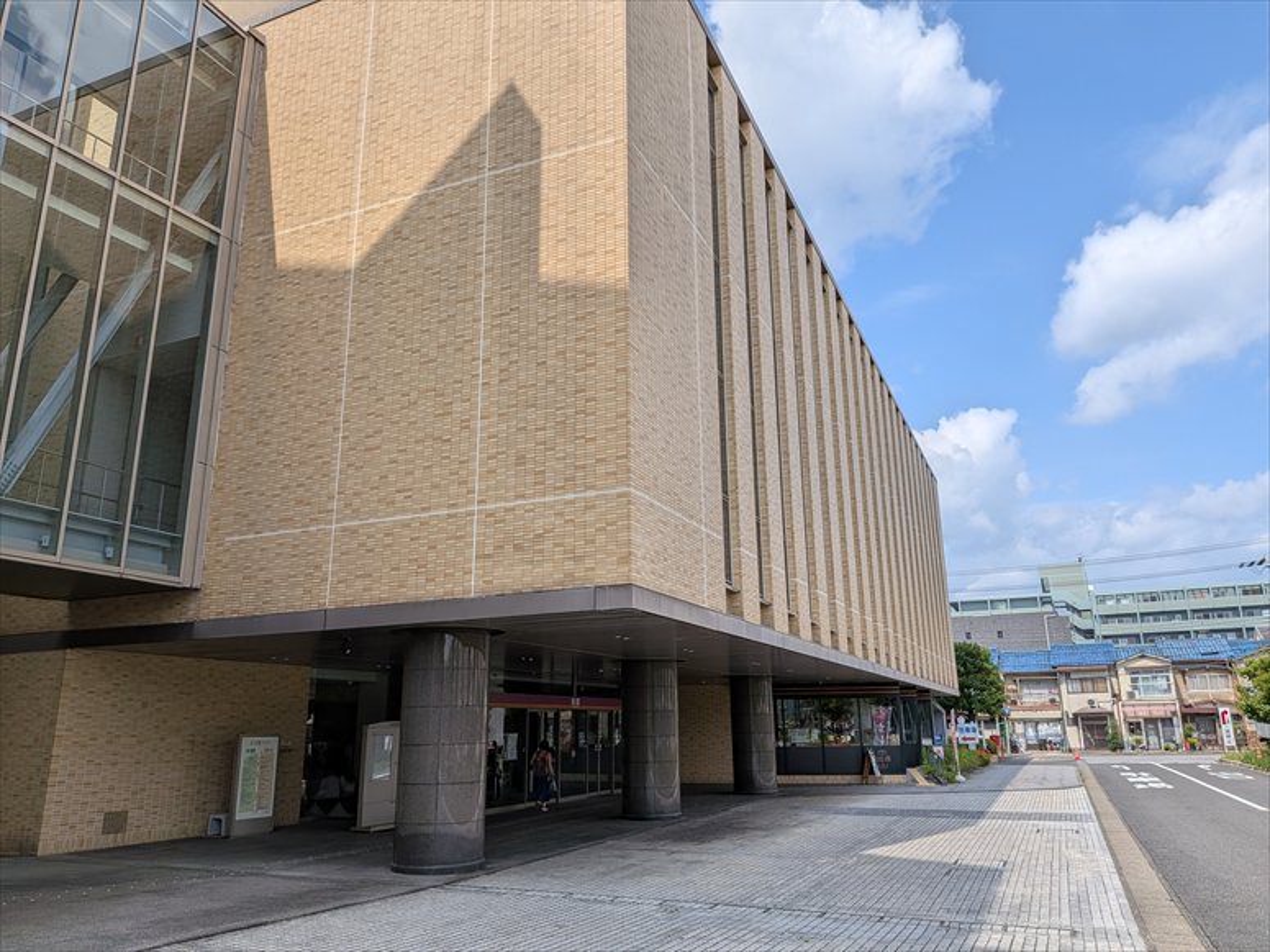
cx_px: 635
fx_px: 880
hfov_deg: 71.6
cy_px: 476
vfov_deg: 56.8
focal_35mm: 24
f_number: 1.7
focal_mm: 4.53
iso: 28
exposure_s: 1/2037
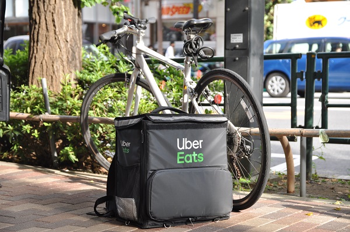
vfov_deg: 17.4
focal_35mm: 78
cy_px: 116
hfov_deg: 26.0
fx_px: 757
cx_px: 175
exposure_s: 1/100
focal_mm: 52
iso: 200
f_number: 3.8
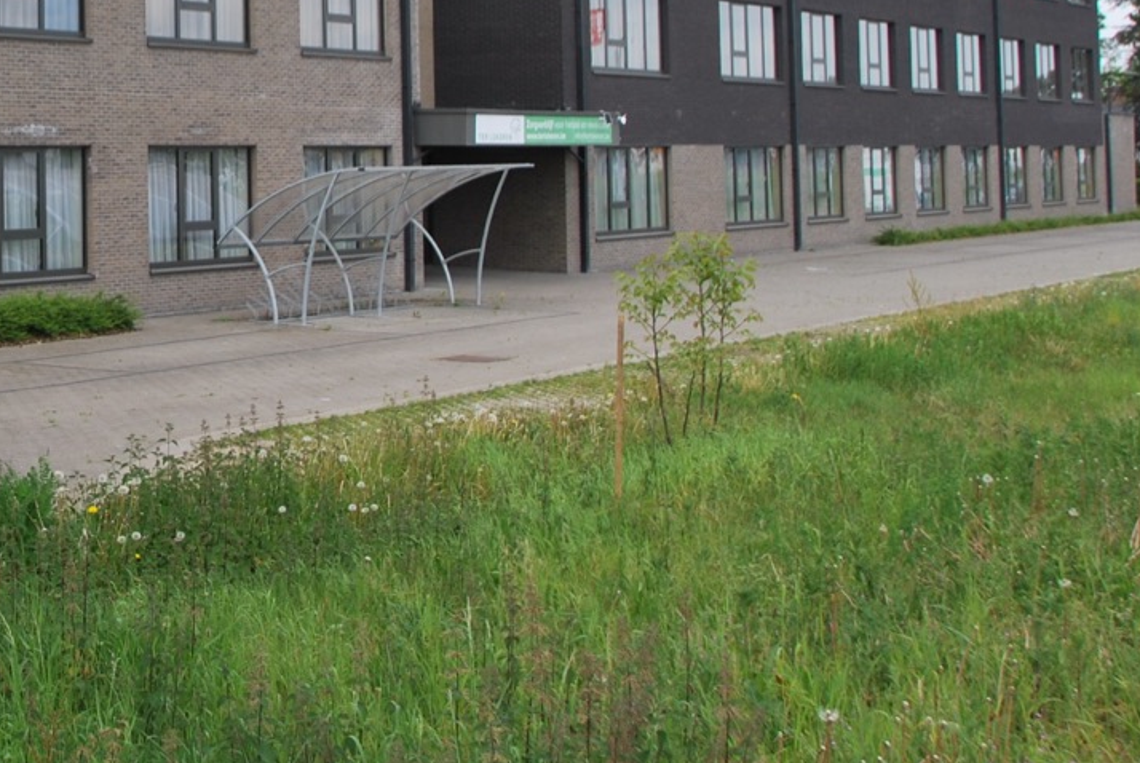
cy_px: -30
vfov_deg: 17.9
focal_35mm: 74
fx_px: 2346
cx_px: 34
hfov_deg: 26.1
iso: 100
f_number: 7.1
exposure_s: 1/200
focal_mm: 22
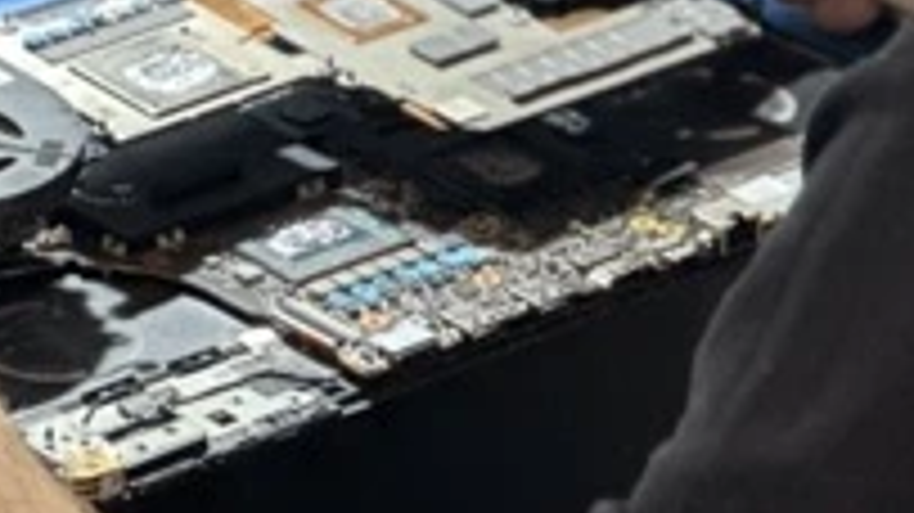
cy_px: -76
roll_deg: -1.6
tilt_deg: -24.0
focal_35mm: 265
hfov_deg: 8.1
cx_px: 937
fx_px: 6420
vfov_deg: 4.6
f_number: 2.8
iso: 200
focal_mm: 9
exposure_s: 1/33
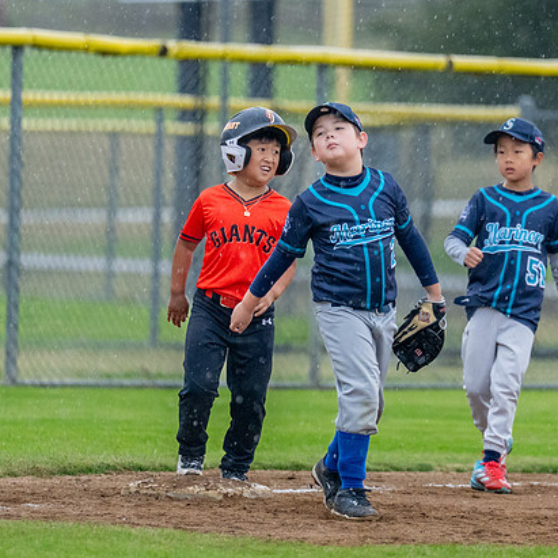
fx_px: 9338
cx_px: 422
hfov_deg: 3.4
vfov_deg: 3.4
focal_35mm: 512
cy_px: 286
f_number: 2.8
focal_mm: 200
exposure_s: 1/1000
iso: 1600
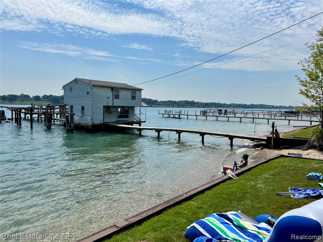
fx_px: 243
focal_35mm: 26
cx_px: 162
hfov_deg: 67.3
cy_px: 121
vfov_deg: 53.1
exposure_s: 1/8696
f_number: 1.5
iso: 50
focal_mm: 5.7
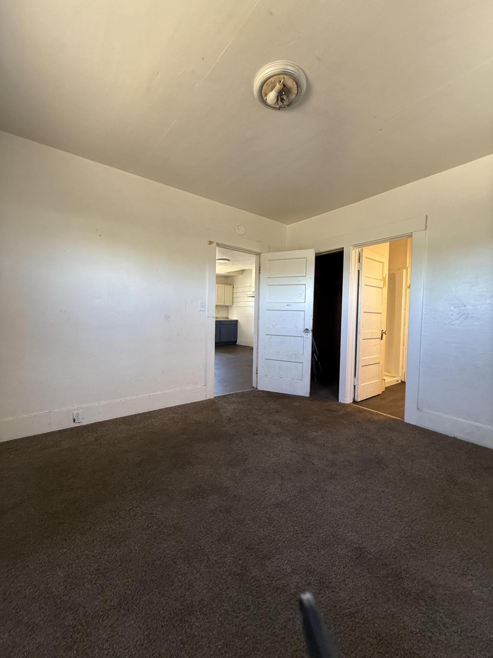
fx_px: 266
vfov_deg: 102.1
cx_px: 246
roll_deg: -0.8
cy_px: 329
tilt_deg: -1.3
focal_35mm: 14
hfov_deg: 85.7
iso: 320
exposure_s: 1/86
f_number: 2.2
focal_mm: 2.22
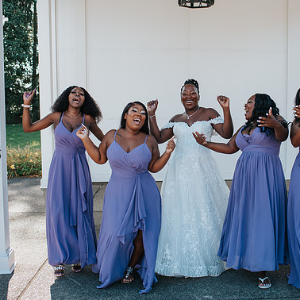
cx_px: 208
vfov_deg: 32.8
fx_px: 510
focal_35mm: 52
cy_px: 148
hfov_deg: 32.4
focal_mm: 35
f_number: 2.8
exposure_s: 1/640
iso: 100
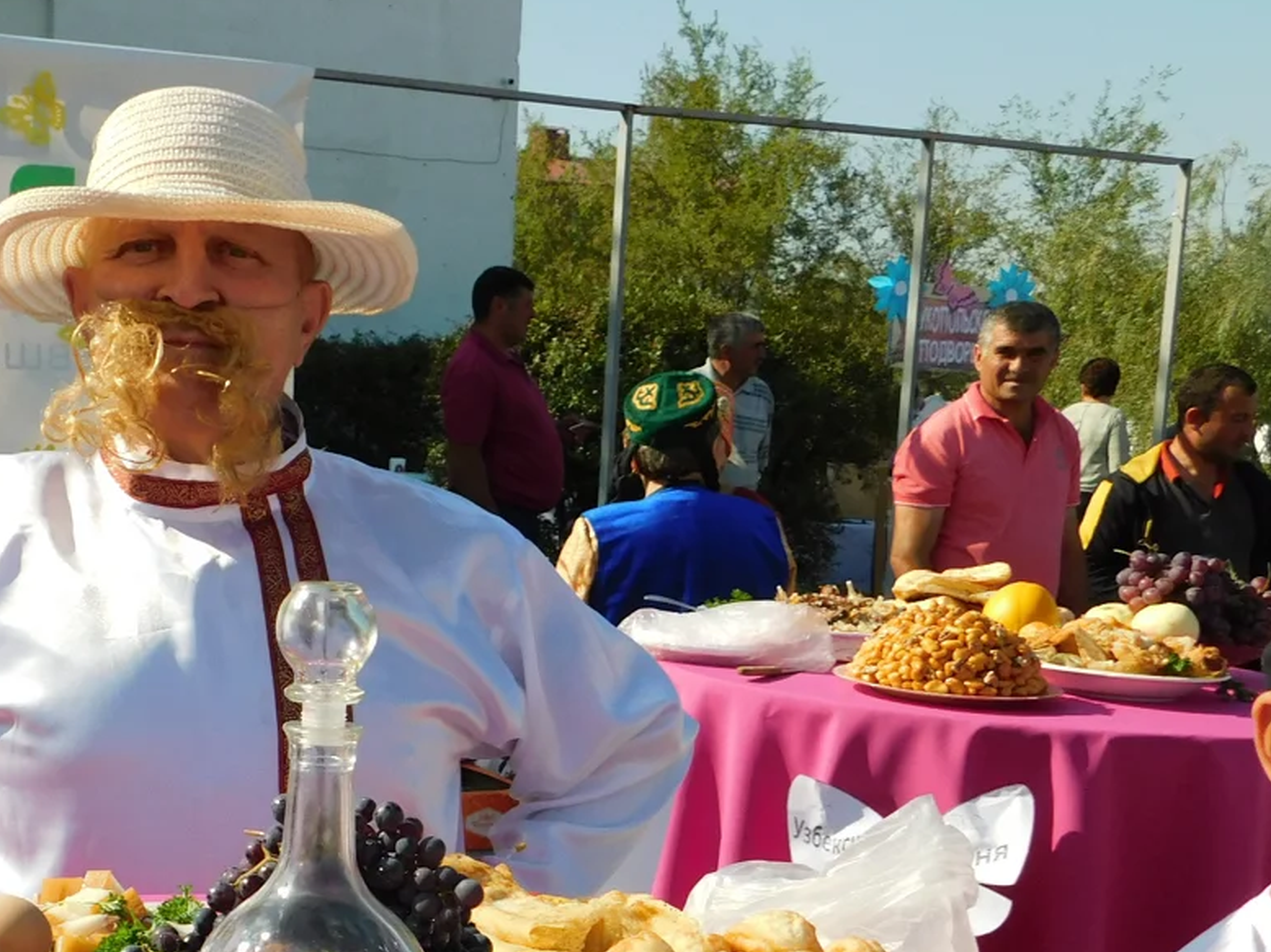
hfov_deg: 34.4
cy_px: 769
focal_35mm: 54
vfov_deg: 26.5
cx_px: 245
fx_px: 1982
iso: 125
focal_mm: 5.3
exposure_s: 1/400
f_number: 6.4
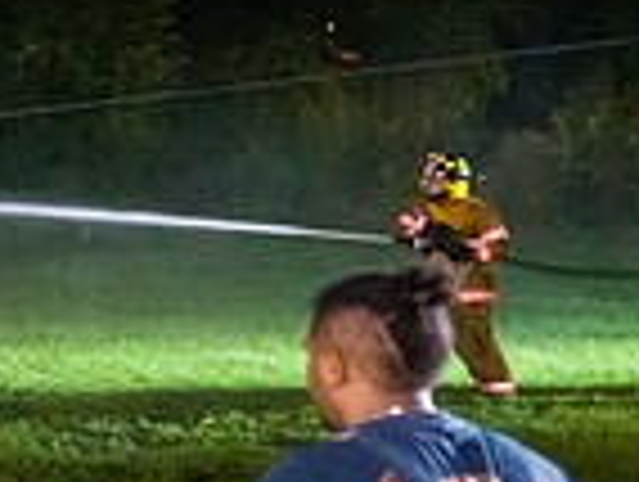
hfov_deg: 16.6
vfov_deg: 15.8
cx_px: -585
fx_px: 1738
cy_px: 230
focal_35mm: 94
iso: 12800
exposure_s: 1/200
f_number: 3.2
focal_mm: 24
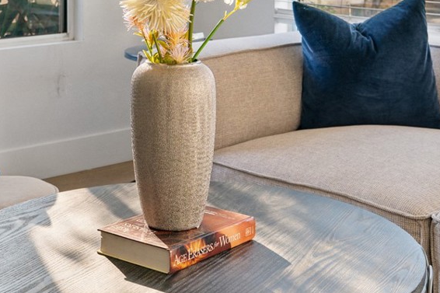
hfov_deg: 26.6
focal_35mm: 76
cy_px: 101
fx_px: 929
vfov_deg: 17.9
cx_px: 172
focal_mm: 42
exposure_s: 1/20
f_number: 8
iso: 800
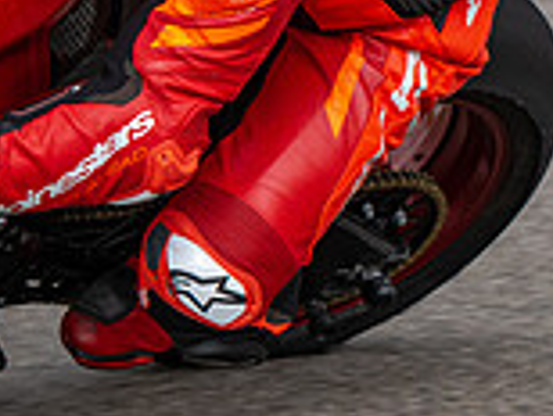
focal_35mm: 770
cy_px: -41
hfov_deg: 2.6
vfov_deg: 1.9
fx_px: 12320
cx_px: -401
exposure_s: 1/1250
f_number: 6.3
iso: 800
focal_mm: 180
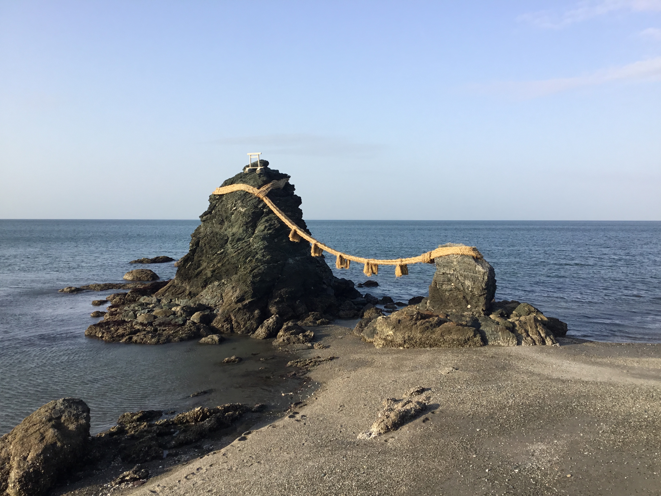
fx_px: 592
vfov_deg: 45.4
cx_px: 330
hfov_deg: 58.4
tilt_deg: -3.9
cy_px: 248
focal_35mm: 31
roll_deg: -0.5
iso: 25
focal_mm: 3.3
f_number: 2.4
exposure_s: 1/721
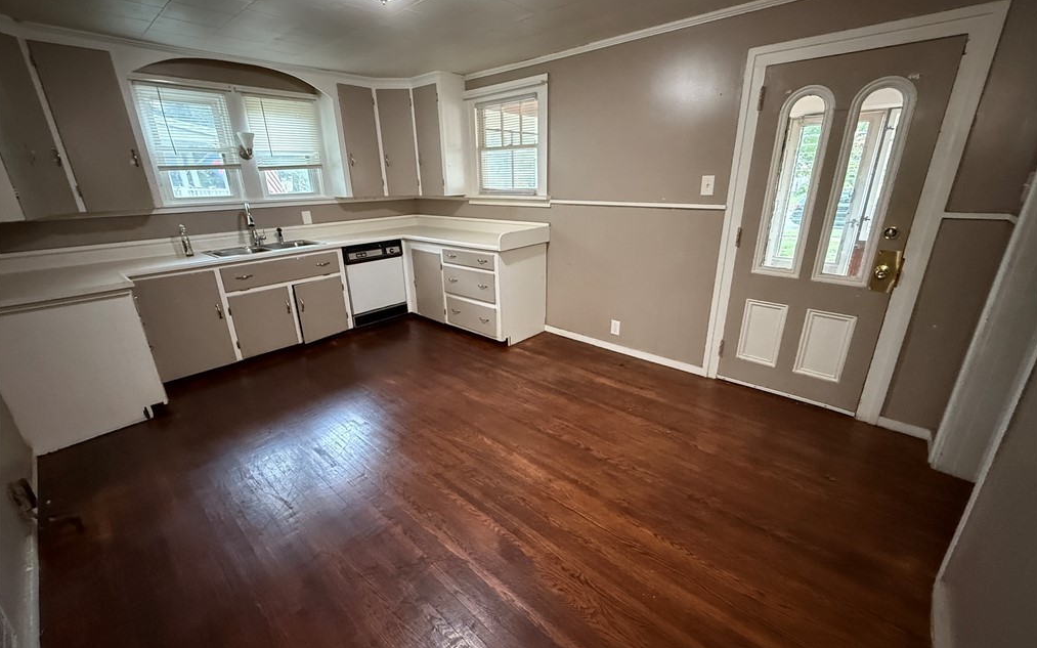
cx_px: 518
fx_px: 424
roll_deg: +1.4
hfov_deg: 101.5
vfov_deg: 74.8
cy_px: 322
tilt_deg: -19.4
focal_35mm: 15
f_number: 2.2
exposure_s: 1/40
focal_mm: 2.22
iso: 1000
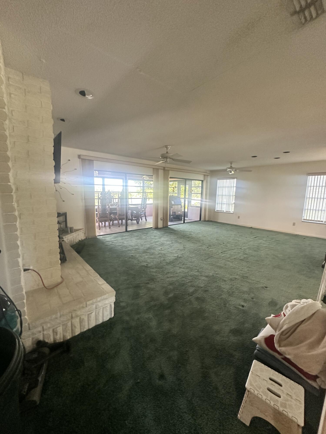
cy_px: 217
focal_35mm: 14
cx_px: 163
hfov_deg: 85.7
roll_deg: -2.1
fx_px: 176
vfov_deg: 102.1
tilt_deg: -8.0
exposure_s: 1/60
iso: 320
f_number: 2.2
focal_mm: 2.22
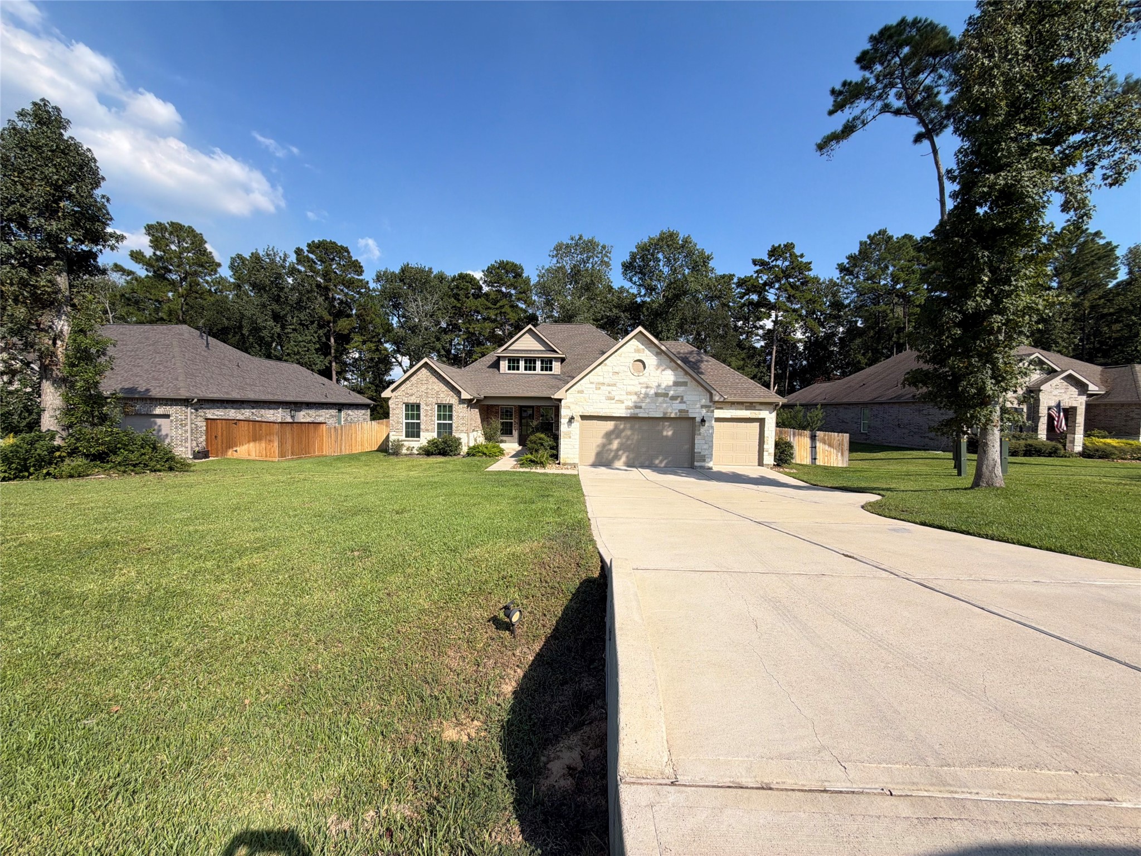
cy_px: 428
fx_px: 461
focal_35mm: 14
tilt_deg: -1.7
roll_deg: -1.0
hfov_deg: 102.1
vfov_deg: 85.7
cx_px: 570
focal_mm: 2.22
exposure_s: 1/928
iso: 20
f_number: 2.2
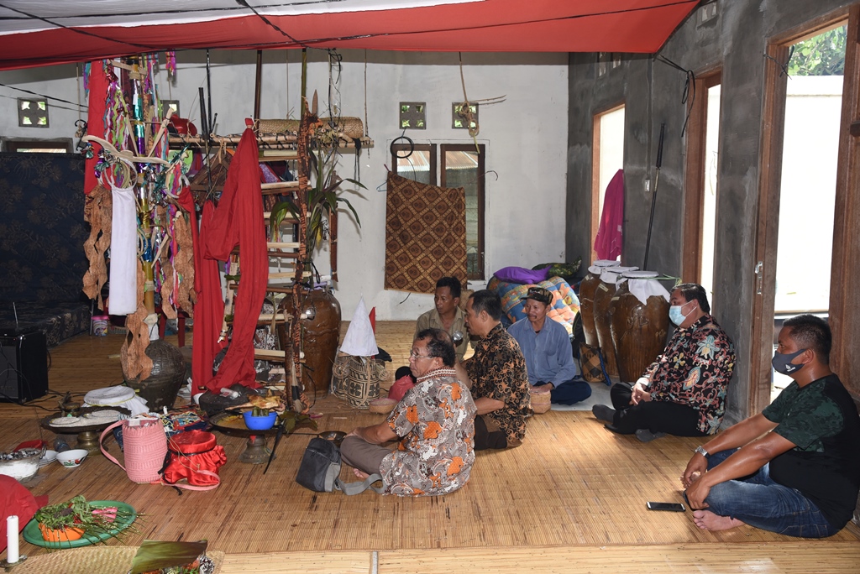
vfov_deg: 38.9
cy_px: 287
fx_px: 813
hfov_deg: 55.8
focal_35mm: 34
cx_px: 430
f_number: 6.3
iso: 640
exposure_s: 1/60
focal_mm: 34
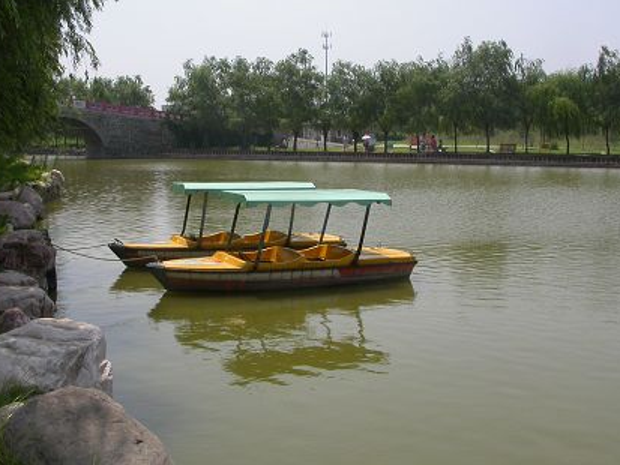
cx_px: 260
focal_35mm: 46
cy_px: 220
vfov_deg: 31.5
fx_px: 824
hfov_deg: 41.1
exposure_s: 1/417
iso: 100
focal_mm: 7.85
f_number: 7.5
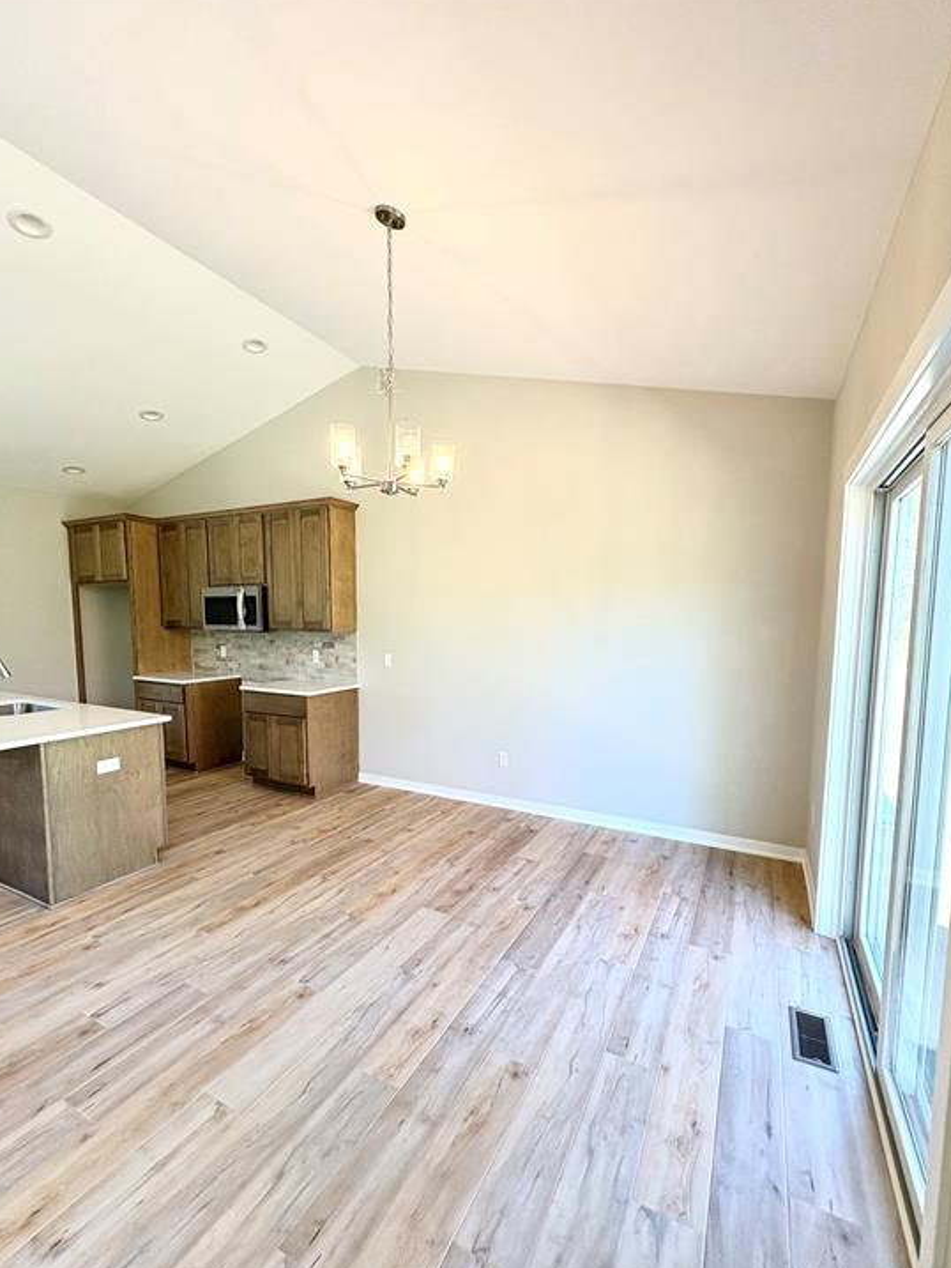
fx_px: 549
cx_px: 481
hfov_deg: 81.8
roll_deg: -0.4
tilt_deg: -3.6
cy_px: 668
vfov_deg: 98.1
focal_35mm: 15
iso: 125
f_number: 2.2
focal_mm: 2.22
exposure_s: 1/120
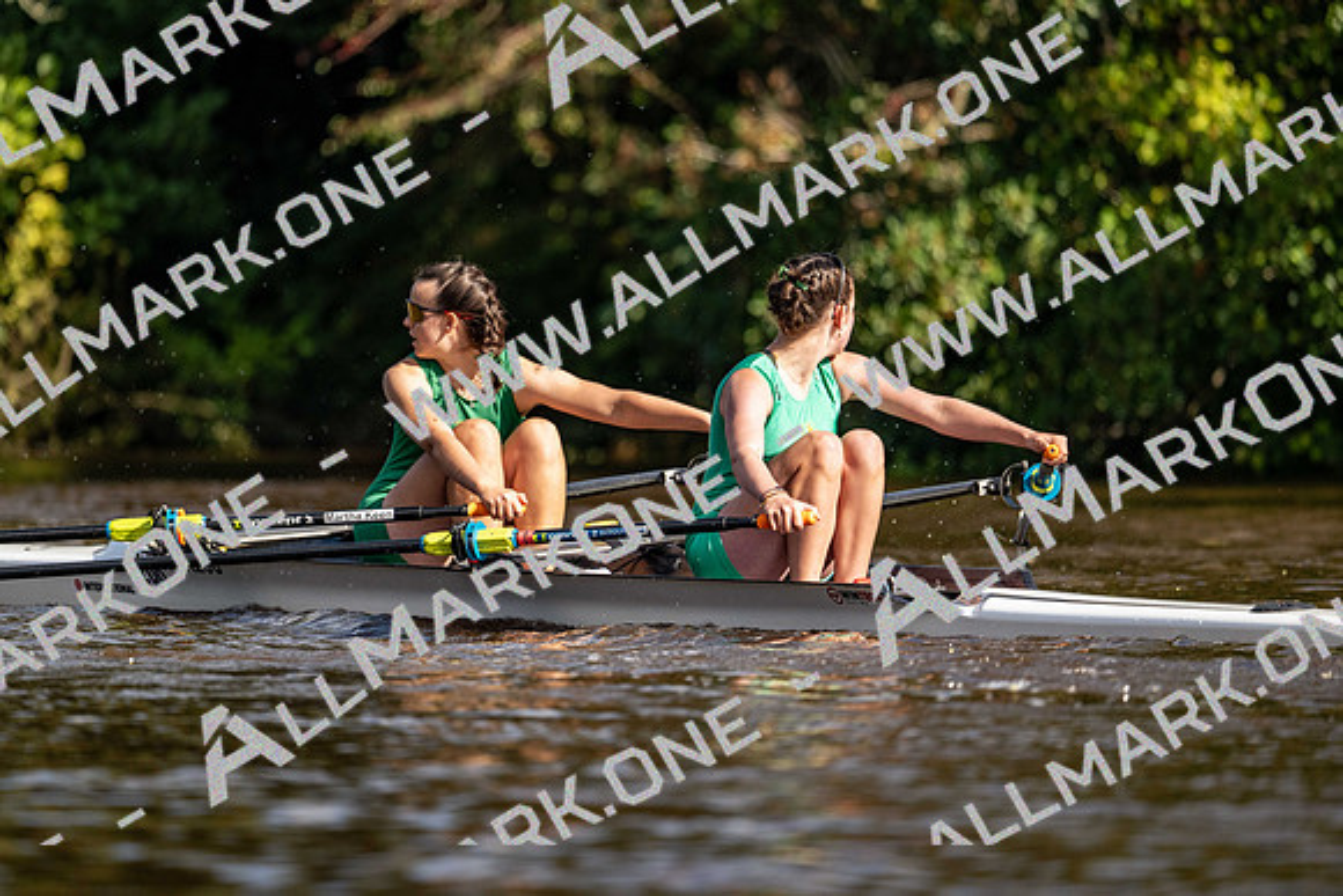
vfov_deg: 3.4
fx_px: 14925
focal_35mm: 400
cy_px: 448
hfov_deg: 5.2
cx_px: 672
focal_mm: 400
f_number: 4.5
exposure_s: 1/3200
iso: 560
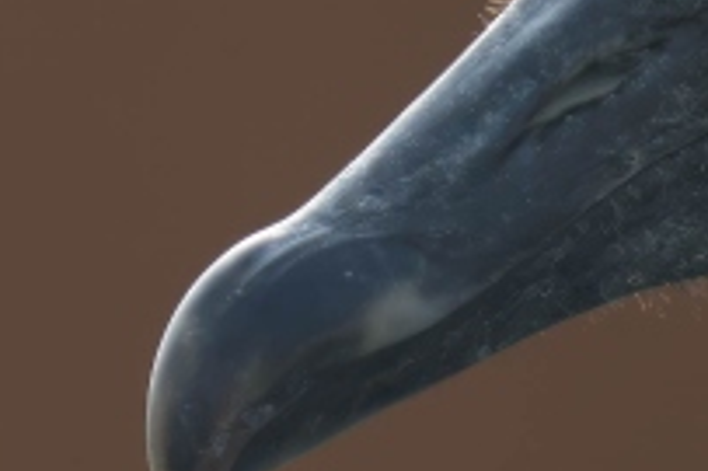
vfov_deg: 0.3
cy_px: 229
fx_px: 92847
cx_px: 785
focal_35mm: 4725
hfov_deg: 0.4
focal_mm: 800
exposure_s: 1/1600
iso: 1250
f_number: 9
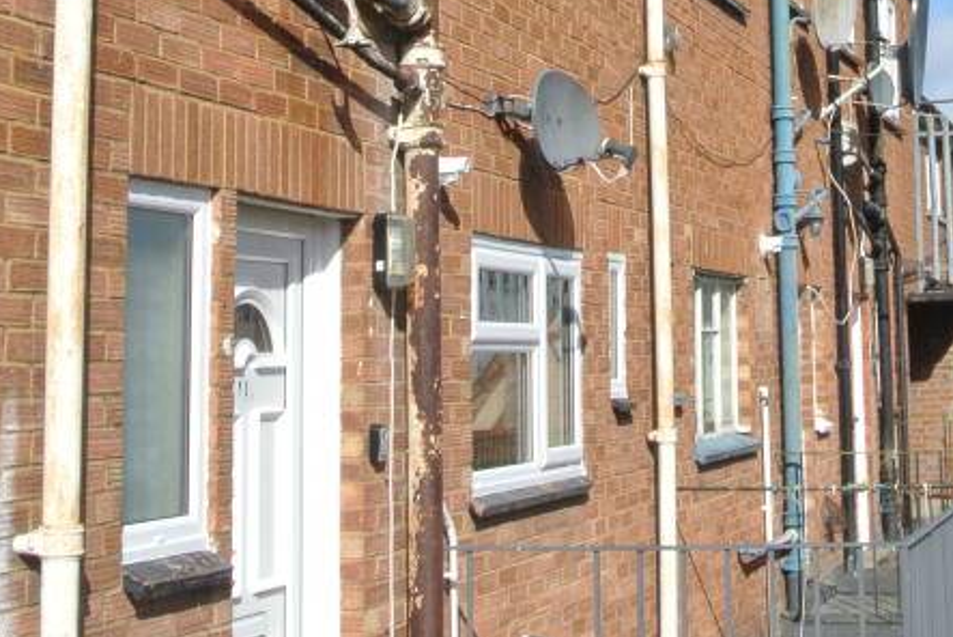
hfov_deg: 26.8
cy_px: -20
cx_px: 770
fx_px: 1960
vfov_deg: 17.9
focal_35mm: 74
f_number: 16
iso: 100
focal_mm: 12.2
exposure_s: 1/60
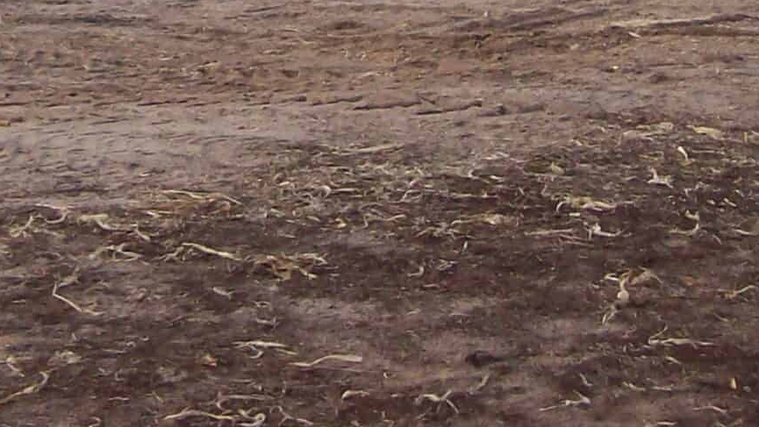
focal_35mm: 116
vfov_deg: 9.8
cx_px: 229
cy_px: -402
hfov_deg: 18.4
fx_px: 2335
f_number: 2.7
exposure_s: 1/728
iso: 80
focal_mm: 6
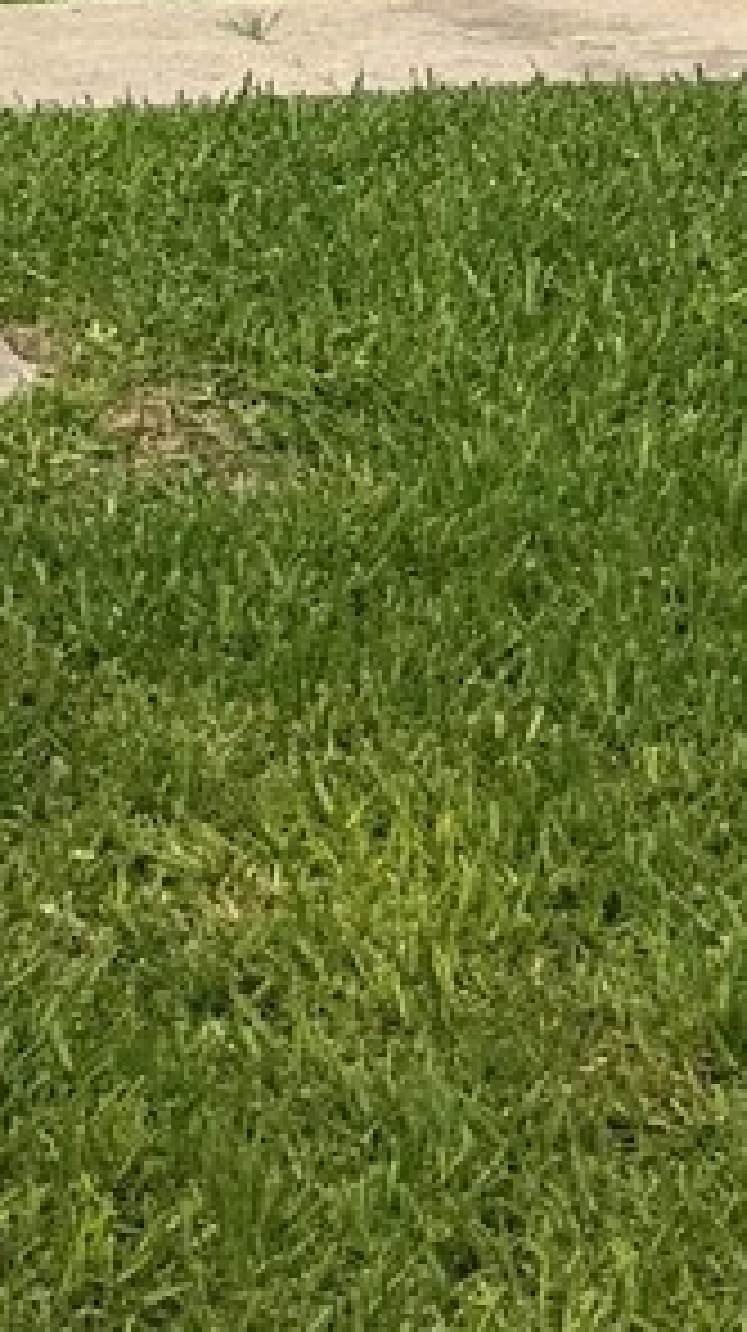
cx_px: 4
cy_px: -1634
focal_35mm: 181
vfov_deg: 10.6
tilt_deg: +2.4
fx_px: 6388
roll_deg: -2.4
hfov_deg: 6.7
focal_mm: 6.76
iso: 80
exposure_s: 1/2252
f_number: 1.78
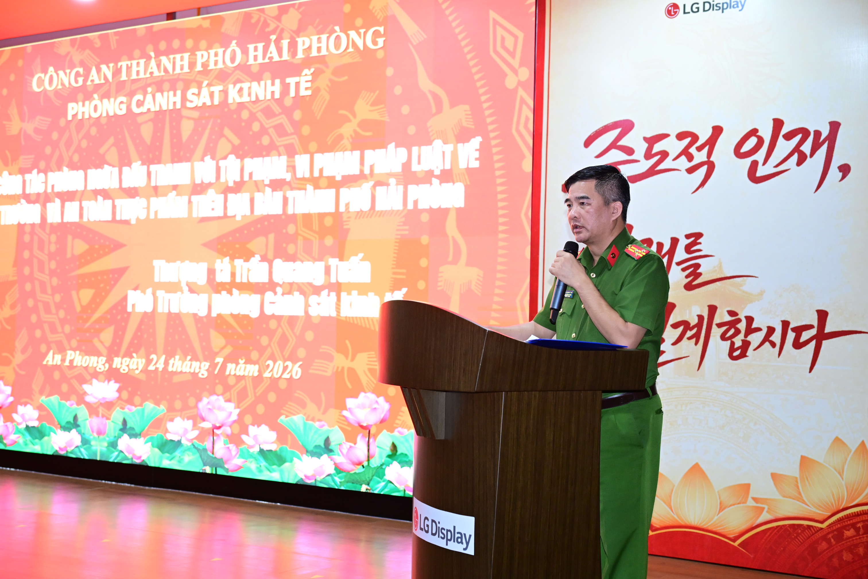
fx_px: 1181
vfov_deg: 27.5
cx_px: 434
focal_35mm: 49
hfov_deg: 40.3
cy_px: 290
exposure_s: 1/160
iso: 4000
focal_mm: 49
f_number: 4
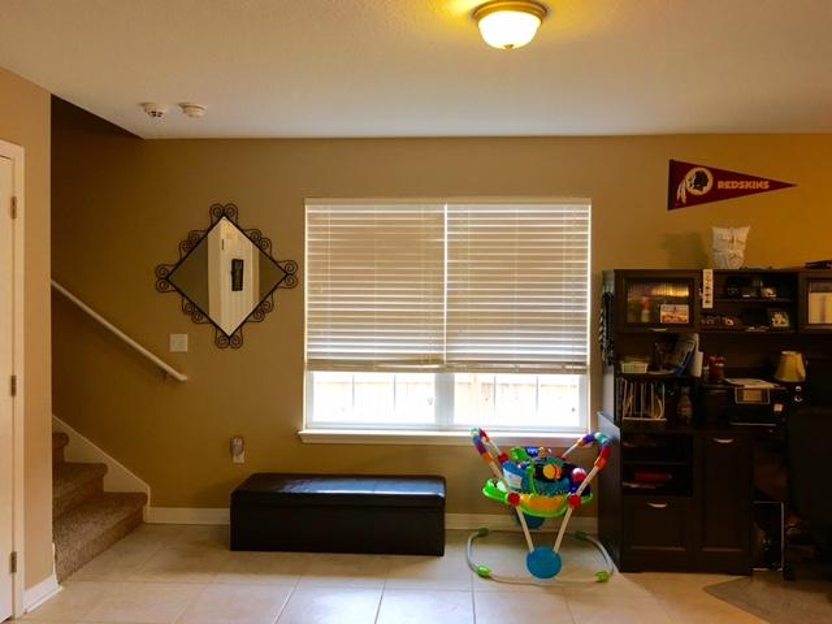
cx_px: 416
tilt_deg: -1.0
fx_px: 697
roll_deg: -0.3
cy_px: 312
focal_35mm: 29
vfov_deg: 48.2
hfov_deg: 61.7
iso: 25
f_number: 2.2
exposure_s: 1/15
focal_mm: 4.15
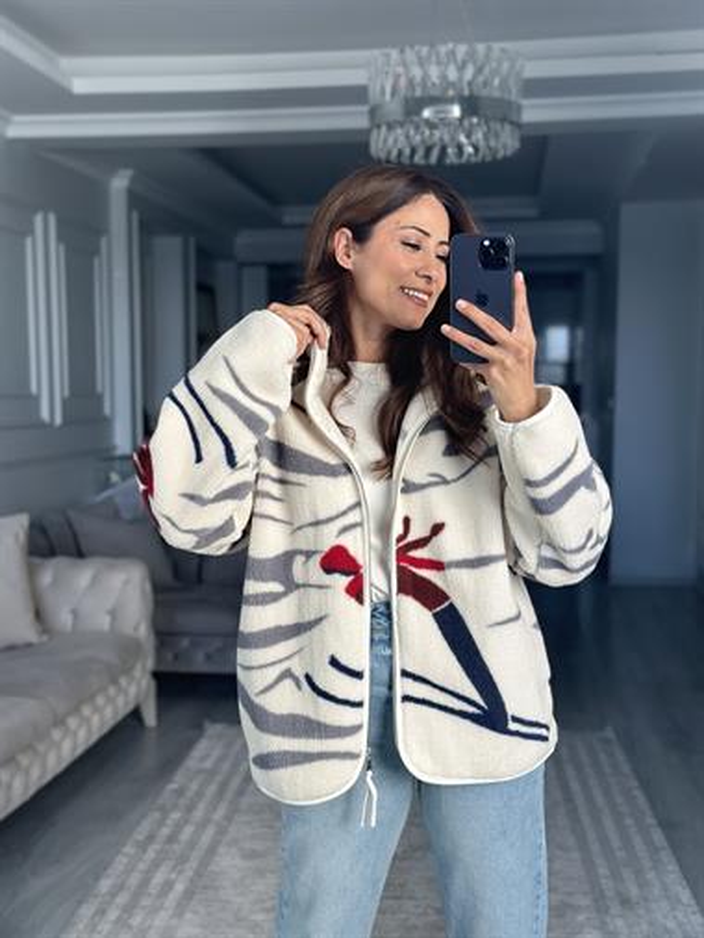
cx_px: 352
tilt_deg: -13.7
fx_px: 1300
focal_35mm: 48
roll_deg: +0.7
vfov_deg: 39.6
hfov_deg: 30.3
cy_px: 469
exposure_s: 1/363
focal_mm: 6.86
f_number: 1.78
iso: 80
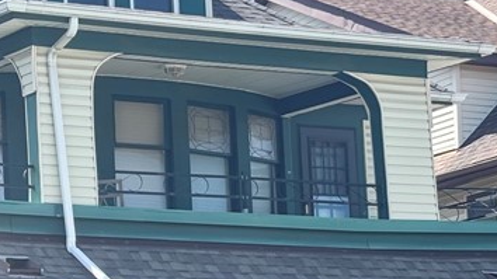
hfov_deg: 13.1
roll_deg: +1.7
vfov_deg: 7.3
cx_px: 107
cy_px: 317
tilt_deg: +6.1
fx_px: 2161
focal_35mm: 164
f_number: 1.6
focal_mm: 5.96
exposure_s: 1/1344
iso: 32
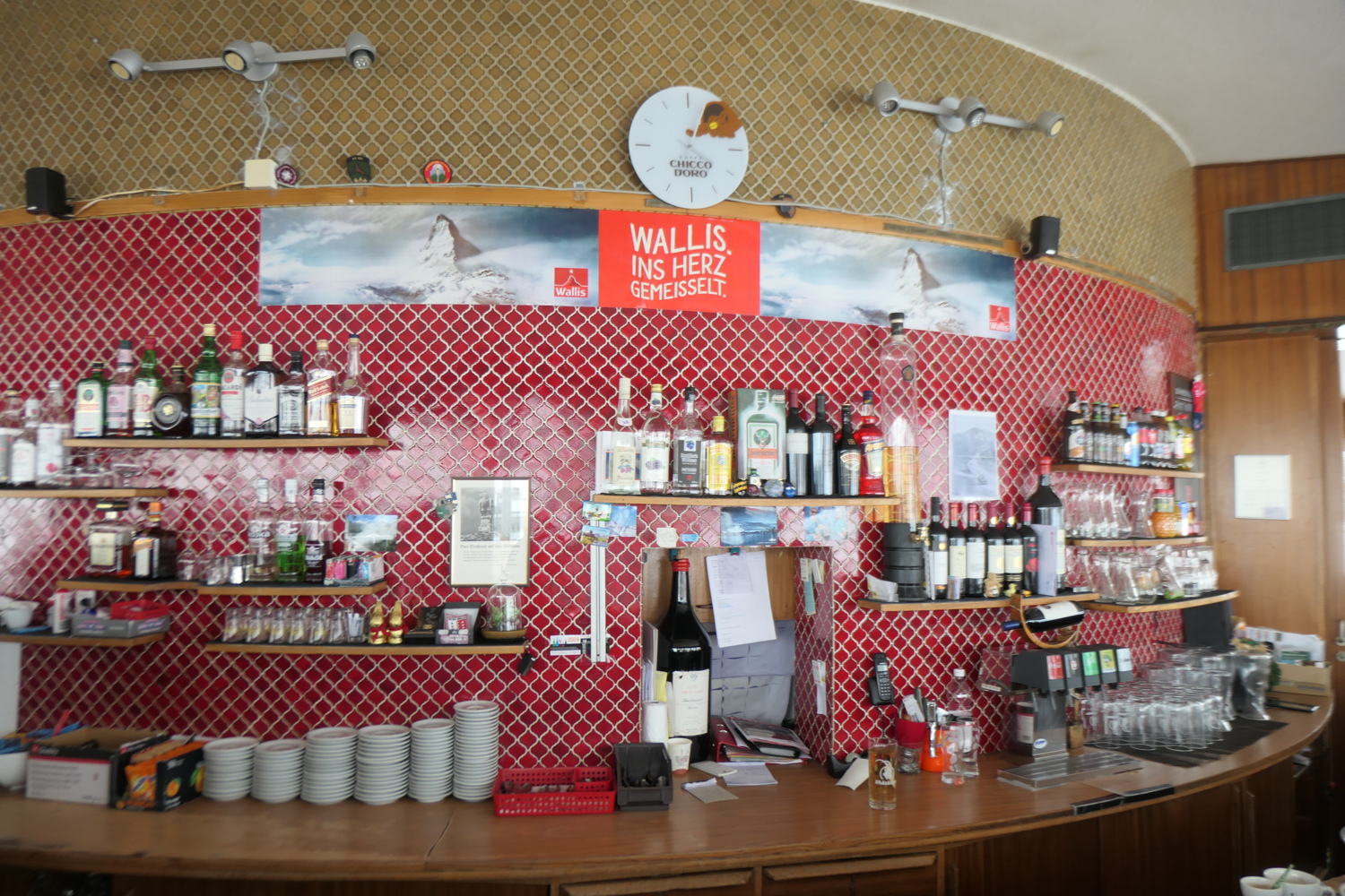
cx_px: 672
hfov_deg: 73.7
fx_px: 897
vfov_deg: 53.1
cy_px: 448
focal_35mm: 24
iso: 200
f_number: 3.3
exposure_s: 1/160
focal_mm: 8.8
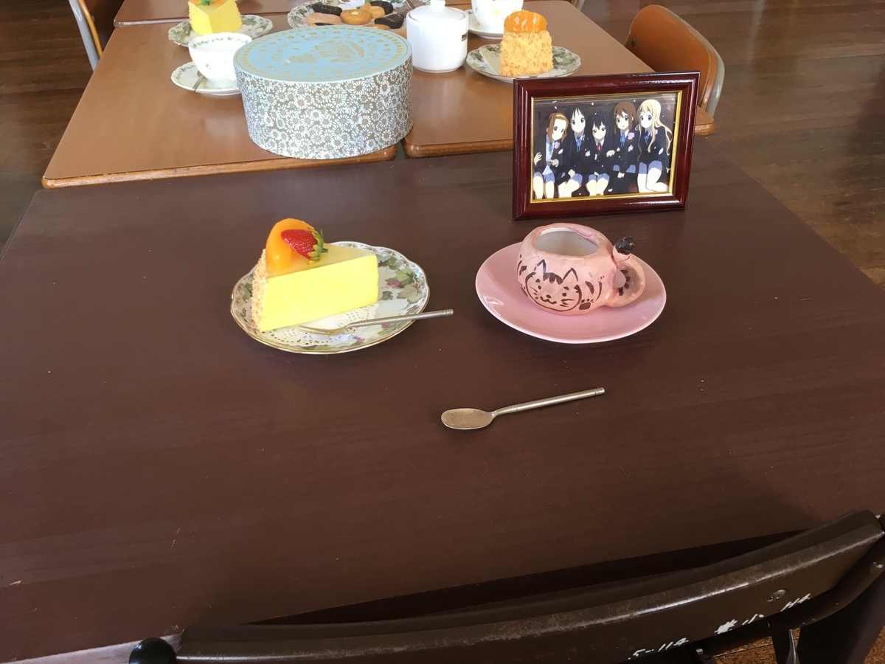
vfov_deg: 48.2
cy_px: 332
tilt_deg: -39.3
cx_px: 442
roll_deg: -0.2
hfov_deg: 61.7
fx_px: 741
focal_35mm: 29
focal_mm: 4.15
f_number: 2.2
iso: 25
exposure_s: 1/30
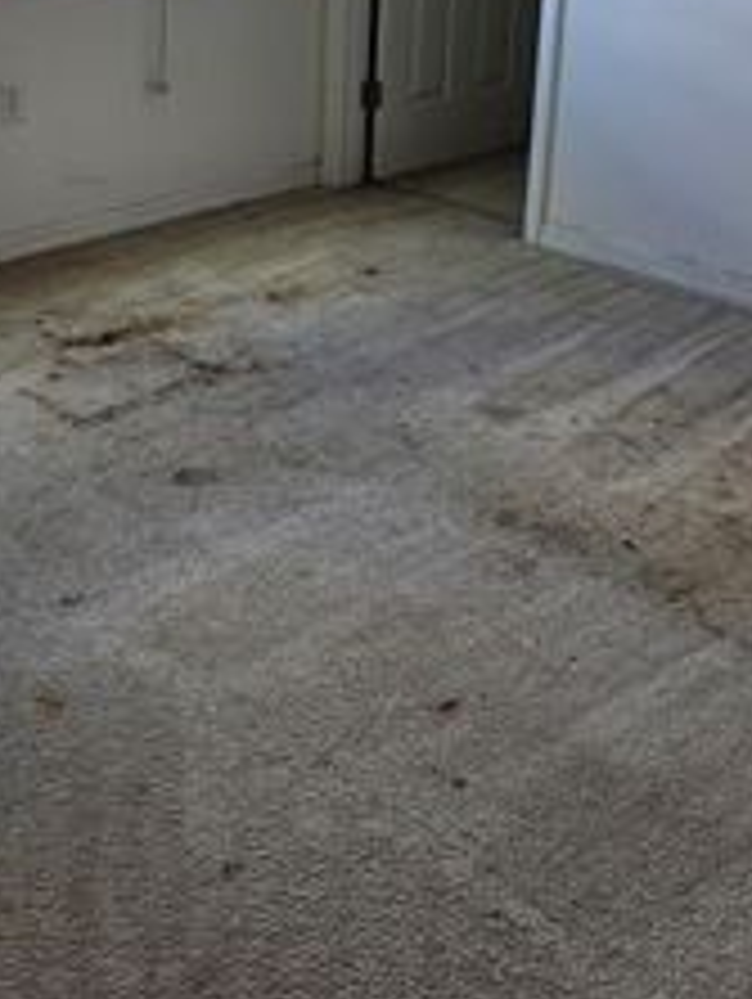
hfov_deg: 26.1
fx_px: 1590
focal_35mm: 55
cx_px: 142
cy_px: 270
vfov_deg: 34.3
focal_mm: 6.5
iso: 25
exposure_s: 1/180
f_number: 1.4
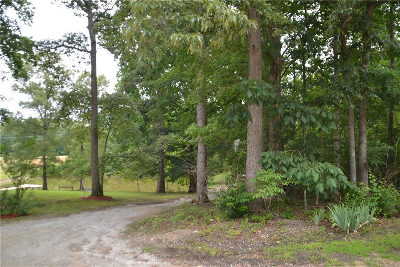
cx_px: 200
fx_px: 300
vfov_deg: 47.9
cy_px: 134
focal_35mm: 27
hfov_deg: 67.4
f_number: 4
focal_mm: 18
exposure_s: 1/125
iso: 100
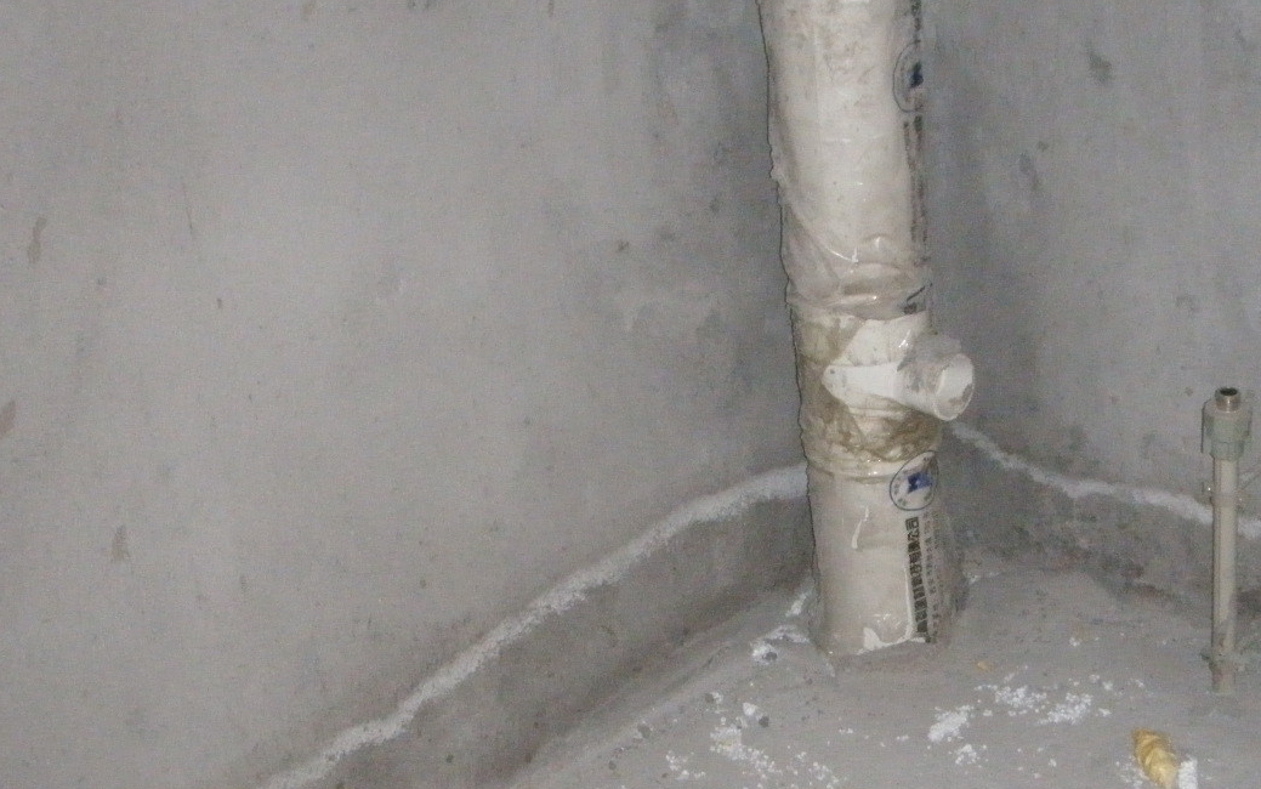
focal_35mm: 62
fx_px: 2131
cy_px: 532
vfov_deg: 20.9
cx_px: 814
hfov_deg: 32.7
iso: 800
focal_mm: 6.7
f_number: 3.5
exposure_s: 1/30
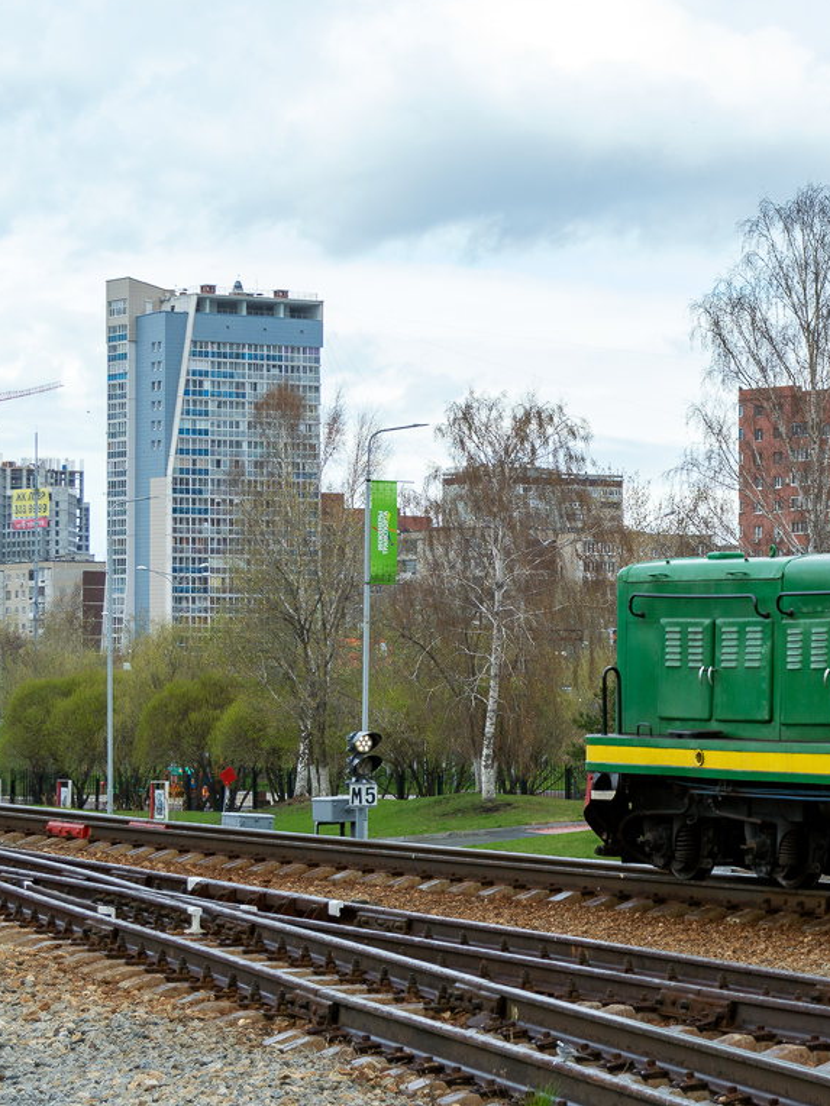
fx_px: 3704
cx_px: 911
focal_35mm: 116
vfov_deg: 17.0
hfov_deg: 12.6
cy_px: 594
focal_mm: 45
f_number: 7.1
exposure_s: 1/250
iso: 200
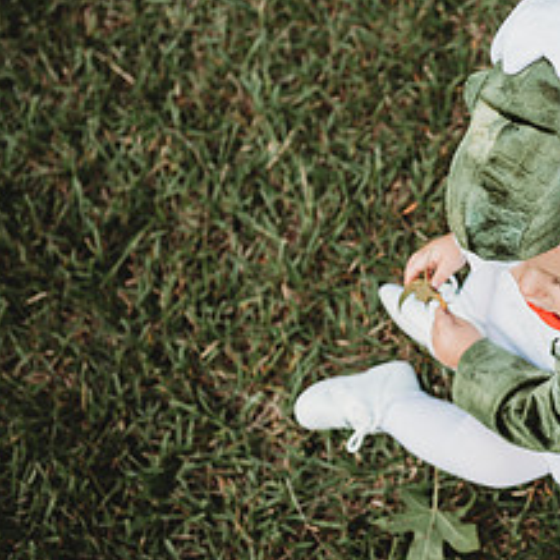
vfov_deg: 31.6
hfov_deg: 29.2
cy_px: 277
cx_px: 583
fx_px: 988
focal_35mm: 54
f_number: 2.2
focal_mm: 24
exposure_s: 1/500
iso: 100
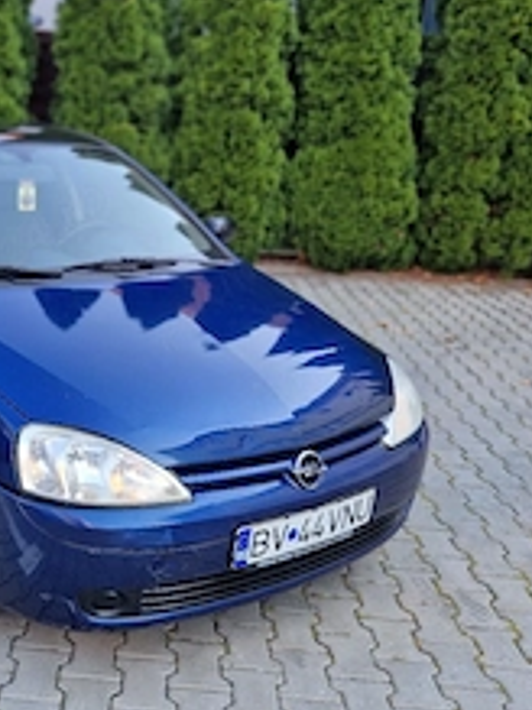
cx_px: 65
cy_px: 302
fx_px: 861
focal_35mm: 42
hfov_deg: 32.8
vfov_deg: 44.7
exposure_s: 1/100
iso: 50
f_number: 1.8
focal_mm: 5.4
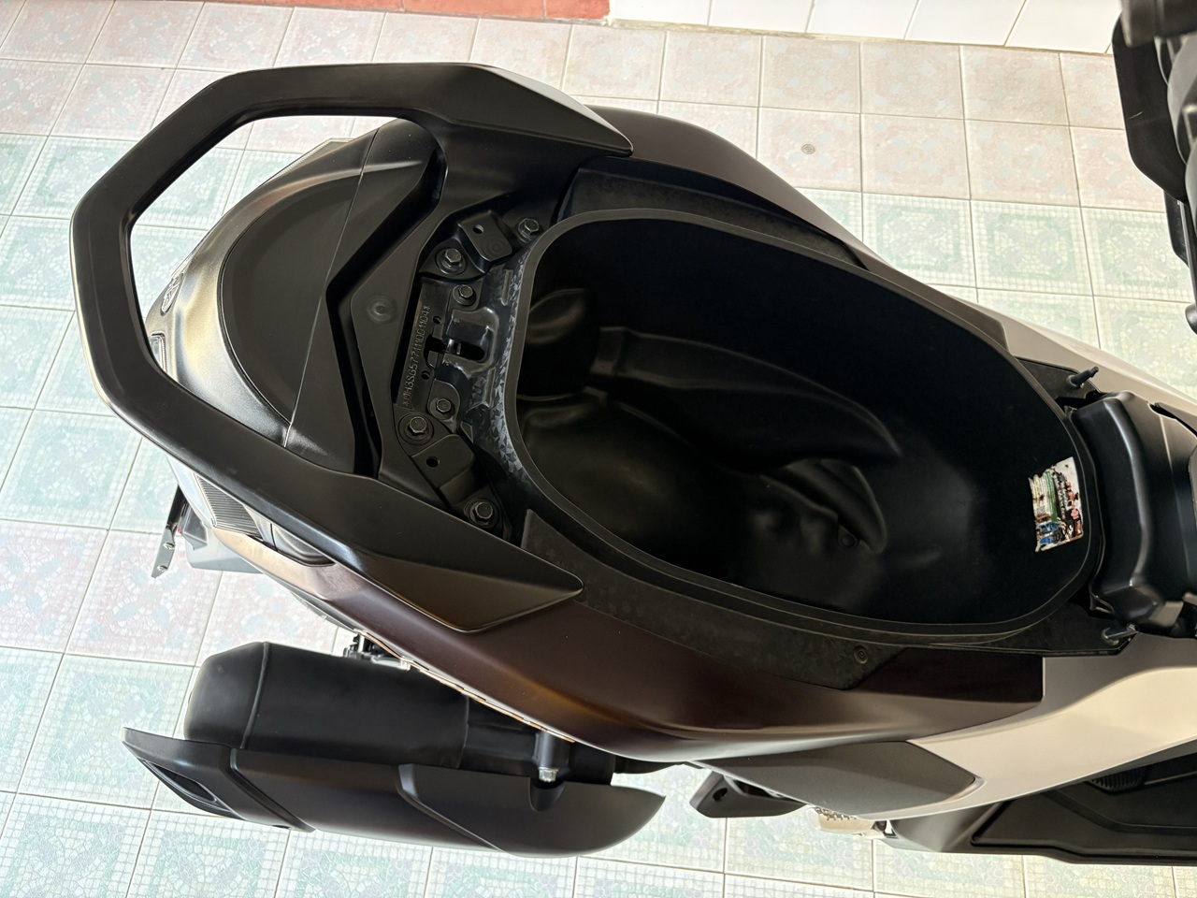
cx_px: 598
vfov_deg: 53.1
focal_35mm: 26
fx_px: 899
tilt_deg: -64.7
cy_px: 449
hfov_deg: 67.3
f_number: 1.6
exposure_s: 1/60
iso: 320
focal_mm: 5.96
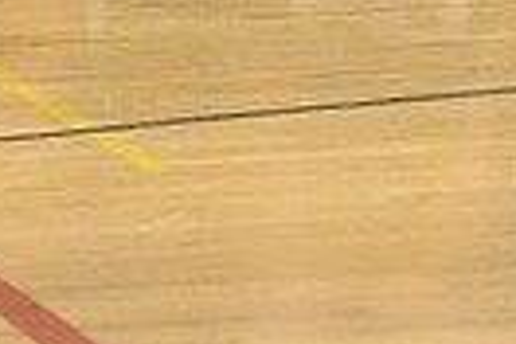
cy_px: -375
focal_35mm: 1020
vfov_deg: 1.3
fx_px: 14619
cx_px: -82
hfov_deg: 2.0
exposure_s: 1/320
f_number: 4
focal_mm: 155
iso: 10000
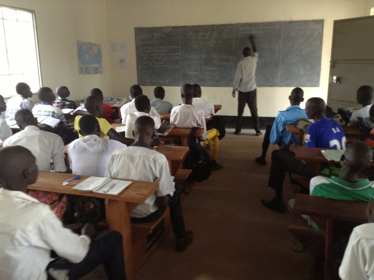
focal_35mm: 33
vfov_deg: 42.8
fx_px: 356
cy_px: 140
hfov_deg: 55.4
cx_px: 187
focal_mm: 3.3
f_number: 2.4
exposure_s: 1/24
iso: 100
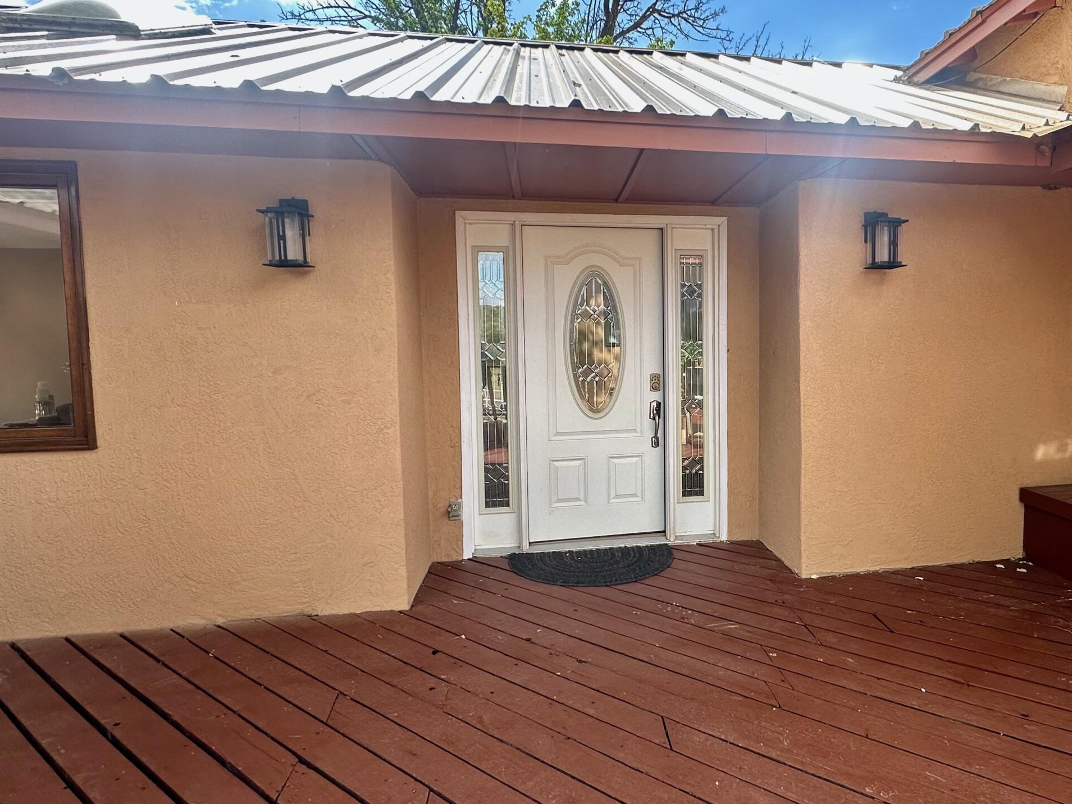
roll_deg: +0.8
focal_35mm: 22
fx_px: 681
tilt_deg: -4.0
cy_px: 385
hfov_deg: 75.1
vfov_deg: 61.1
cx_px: 669
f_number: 2.2
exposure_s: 1/334
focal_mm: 2.22
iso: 40
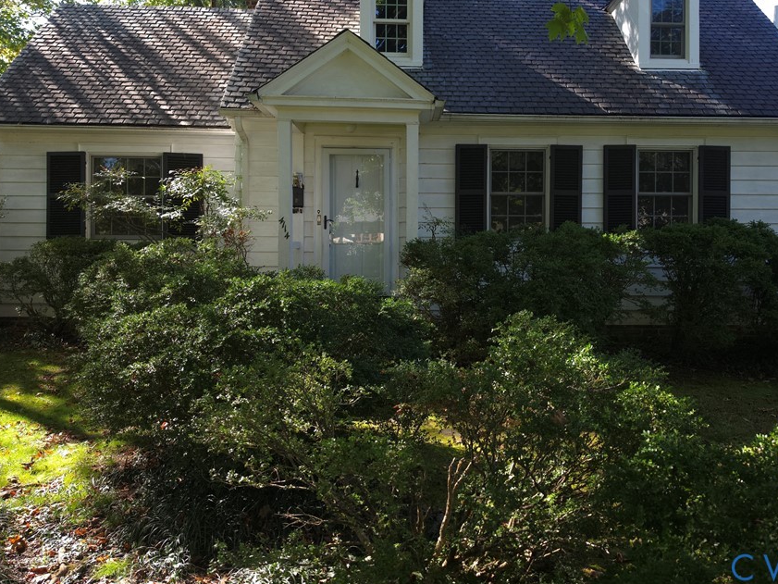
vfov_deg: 49.5
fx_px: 629
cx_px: 447
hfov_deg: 63.1
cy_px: 237
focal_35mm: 28
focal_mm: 6.5
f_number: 1.4
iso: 20
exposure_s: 1/120
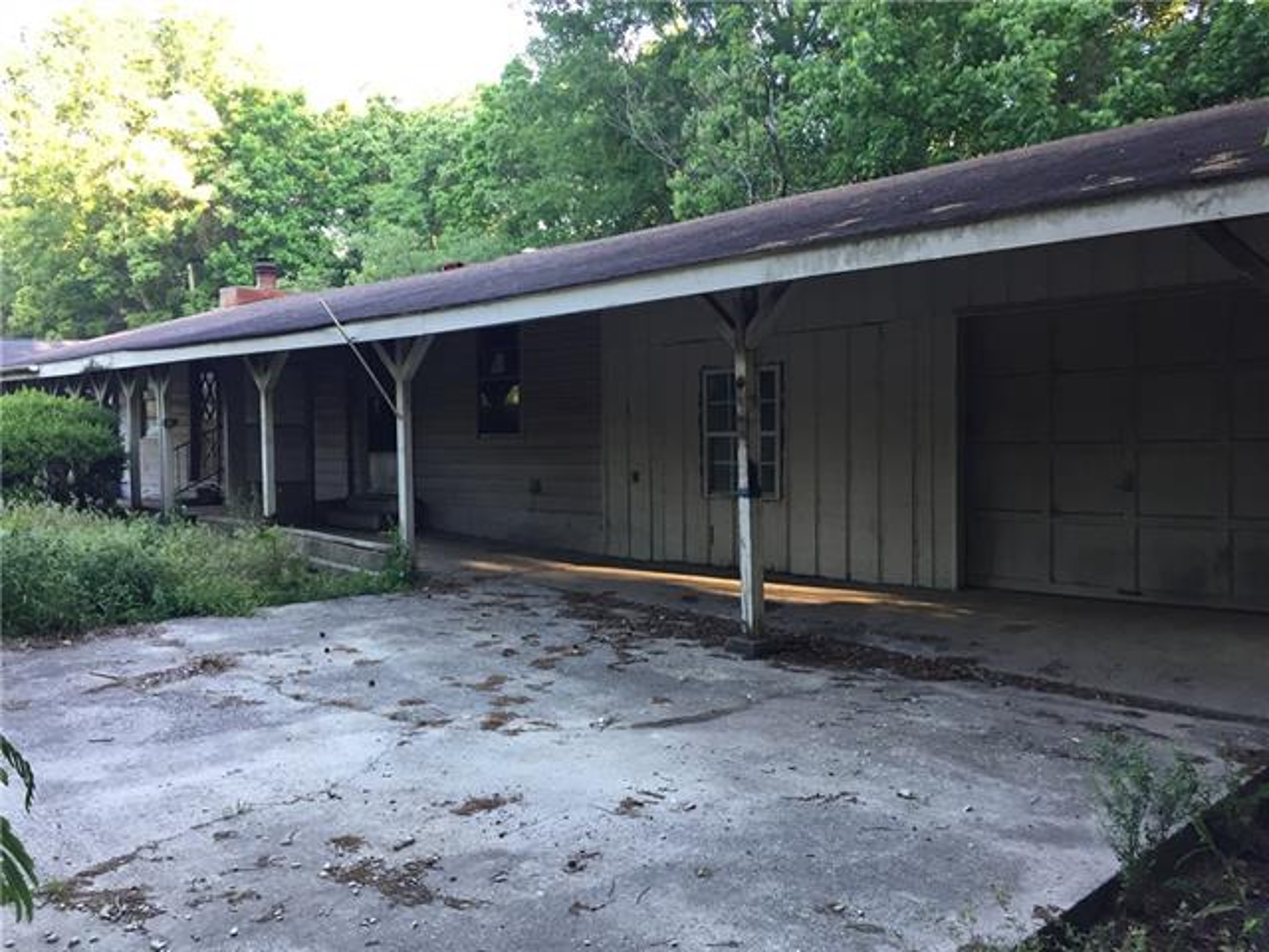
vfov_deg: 48.2
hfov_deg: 61.7
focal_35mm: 29
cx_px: 634
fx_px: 1063
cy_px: 476
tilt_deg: -2.1
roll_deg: -0.2
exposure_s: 1/30
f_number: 2.2
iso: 32
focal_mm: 4.15
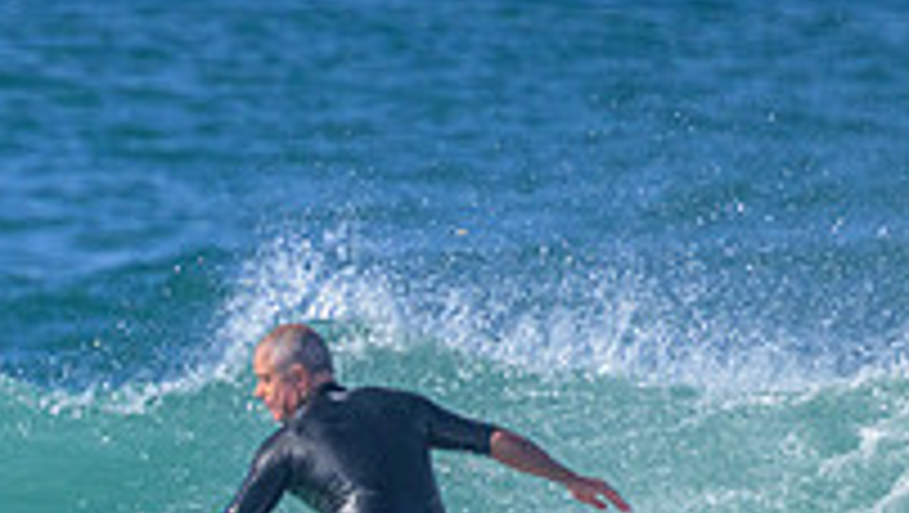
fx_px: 57917
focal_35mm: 2401
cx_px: -216
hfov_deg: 0.9
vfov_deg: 0.5
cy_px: 749
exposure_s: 1/2000
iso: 1600
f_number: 11
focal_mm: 800
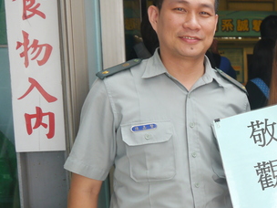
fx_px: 552
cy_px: 135
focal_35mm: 69
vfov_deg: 21.2
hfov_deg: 25.8
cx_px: 315
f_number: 3.5
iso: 160
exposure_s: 1/160
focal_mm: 15
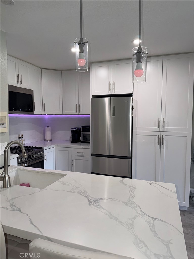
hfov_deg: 56.8
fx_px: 179
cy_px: 130
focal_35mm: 24
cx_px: 97
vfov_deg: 71.6
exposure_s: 1/120
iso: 100
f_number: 1.78
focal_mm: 6.76
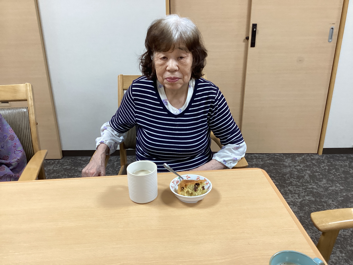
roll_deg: -1.5
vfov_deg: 45.4
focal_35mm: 31
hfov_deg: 58.4
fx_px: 316
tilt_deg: -20.6
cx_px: 176
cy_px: 132
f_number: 2.4
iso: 200
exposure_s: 1/50
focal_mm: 3.3
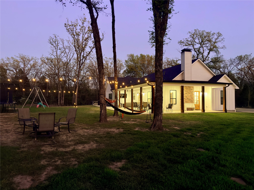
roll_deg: +0.3
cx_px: 127
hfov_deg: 71.6
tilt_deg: +0.9
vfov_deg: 56.8
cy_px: 95
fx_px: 176
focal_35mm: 24
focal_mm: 6.76
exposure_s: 1/30
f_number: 1.78
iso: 640
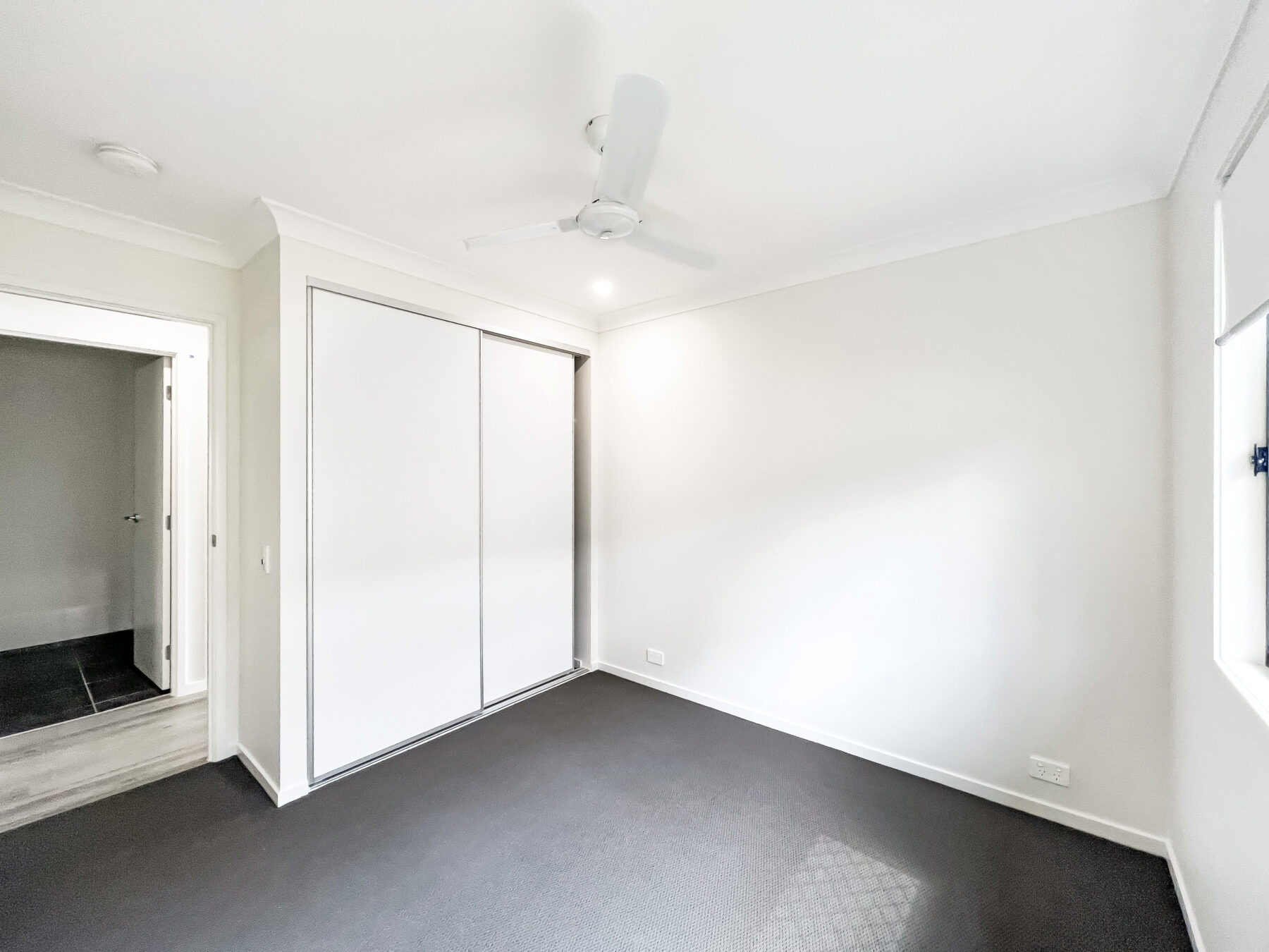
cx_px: 634
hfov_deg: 106.2
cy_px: 476
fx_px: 477
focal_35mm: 13
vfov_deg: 89.9
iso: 64
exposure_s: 1/100
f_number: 1.8
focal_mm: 1.57
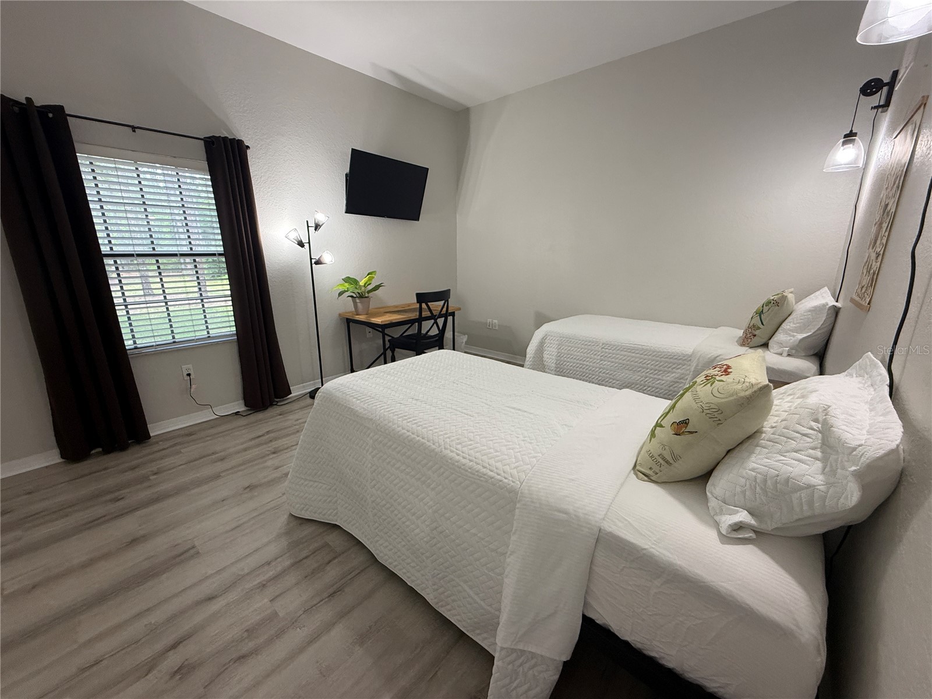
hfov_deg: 102.1
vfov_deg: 85.7
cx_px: 466
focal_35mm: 14
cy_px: 350
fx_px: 377
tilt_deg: -15.6
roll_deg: +0.0
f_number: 2.2
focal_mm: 2.22
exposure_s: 1/120
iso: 250
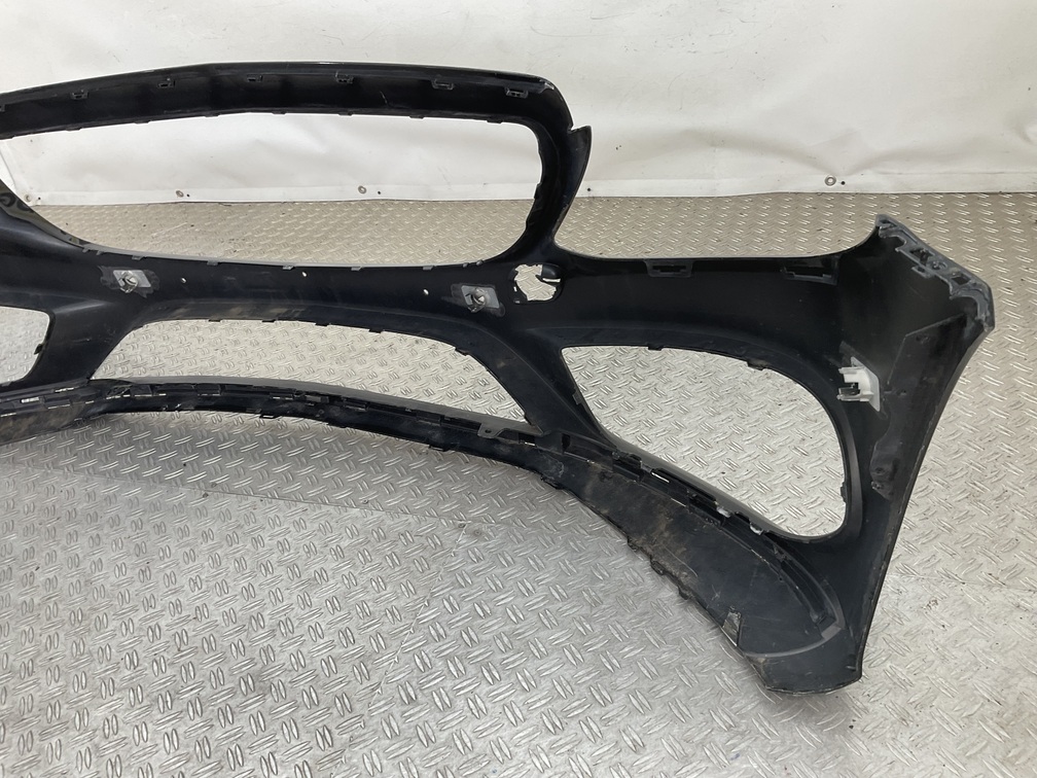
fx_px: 869
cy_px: 389
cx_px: 518
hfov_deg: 61.7
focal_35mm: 29
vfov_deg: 48.2
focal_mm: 3
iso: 32
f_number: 1.8
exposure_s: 1/120
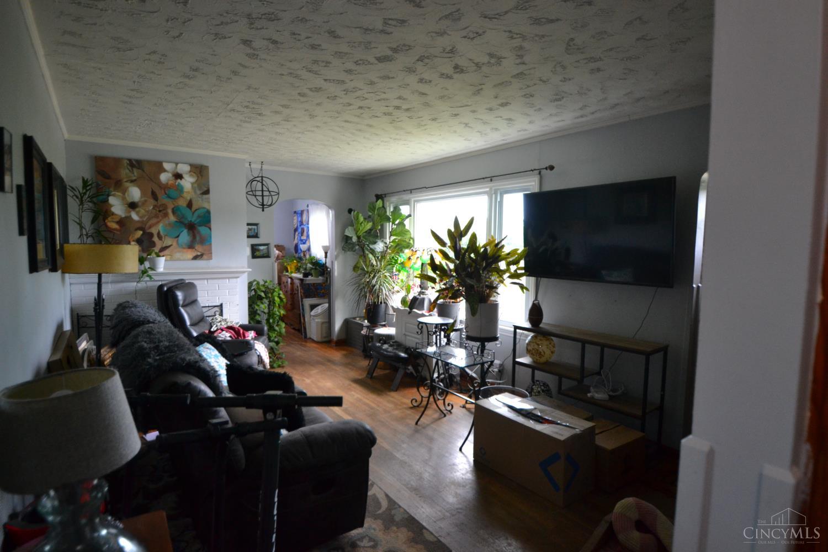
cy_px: 276
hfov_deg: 90.0
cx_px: 414
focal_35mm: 18
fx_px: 414
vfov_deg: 67.4
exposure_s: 1/60
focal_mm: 12
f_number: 3.8
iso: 1100
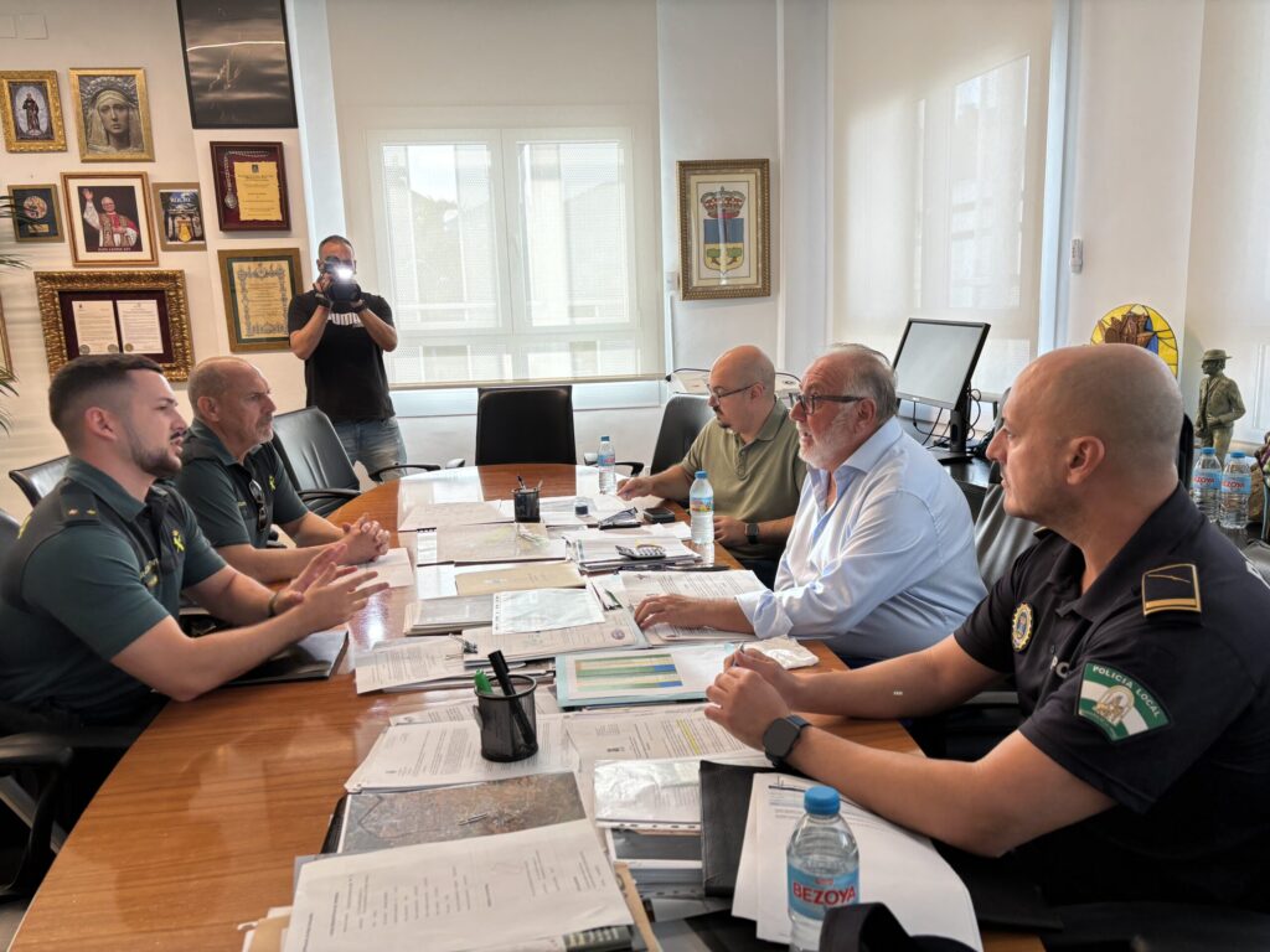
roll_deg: +1.8
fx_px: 954
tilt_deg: -10.6
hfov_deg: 67.3
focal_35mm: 26
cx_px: 635
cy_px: 476
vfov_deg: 53.1
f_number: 1.6
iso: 50
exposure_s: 1/123
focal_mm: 5.96
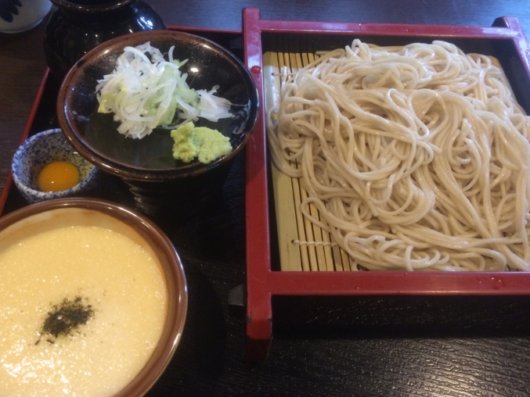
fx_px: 459
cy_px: 199
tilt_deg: -58.7
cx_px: 264
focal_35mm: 30
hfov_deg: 60.0
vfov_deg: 46.8
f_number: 2.2
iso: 320
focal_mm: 4.15
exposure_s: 1/33
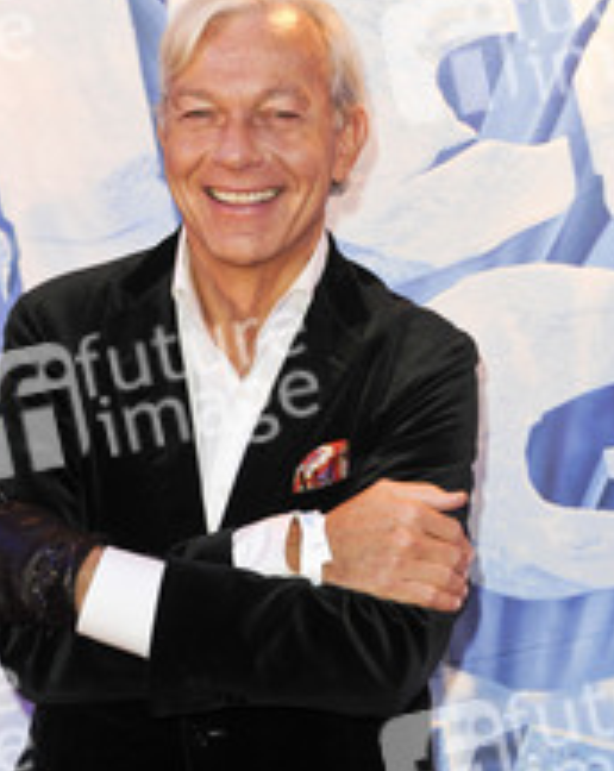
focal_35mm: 115
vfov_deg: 16.7
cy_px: 575
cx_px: 241
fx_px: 2620
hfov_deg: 13.4
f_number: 5.6
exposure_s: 1/200
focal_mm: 66
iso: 1600
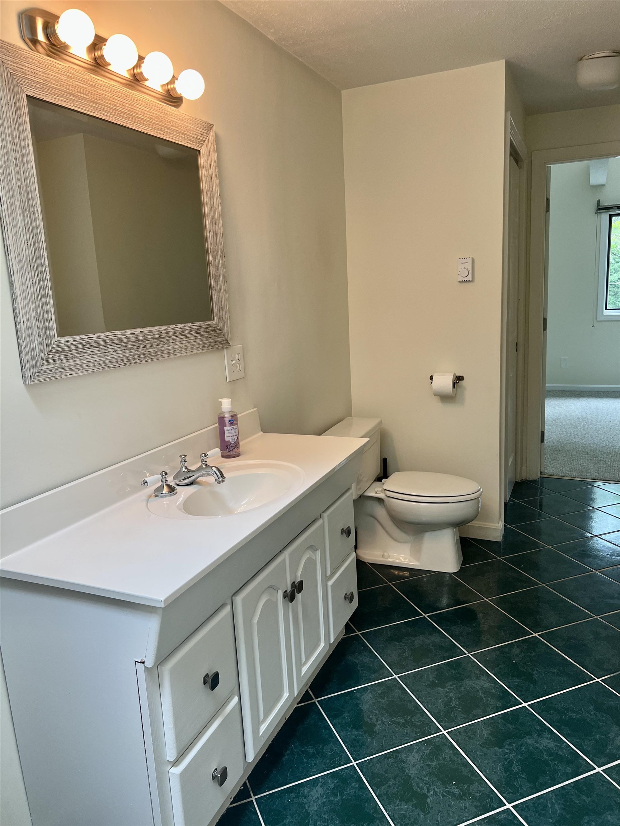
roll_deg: +3.4
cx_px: 310
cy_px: 413
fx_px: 621
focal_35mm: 26
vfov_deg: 67.3
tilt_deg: -9.5
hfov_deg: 53.1
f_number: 1.5
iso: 100
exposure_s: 1/120
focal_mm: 5.7
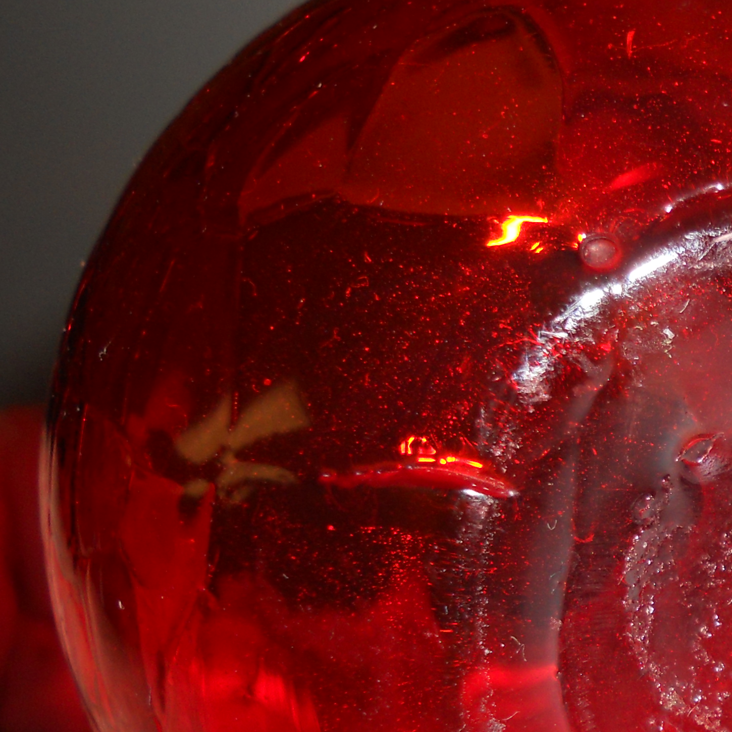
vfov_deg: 21.9
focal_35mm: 78
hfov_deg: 20.6
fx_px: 1866
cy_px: 582
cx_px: 902
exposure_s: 1/25
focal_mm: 5.8
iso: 80
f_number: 8.8
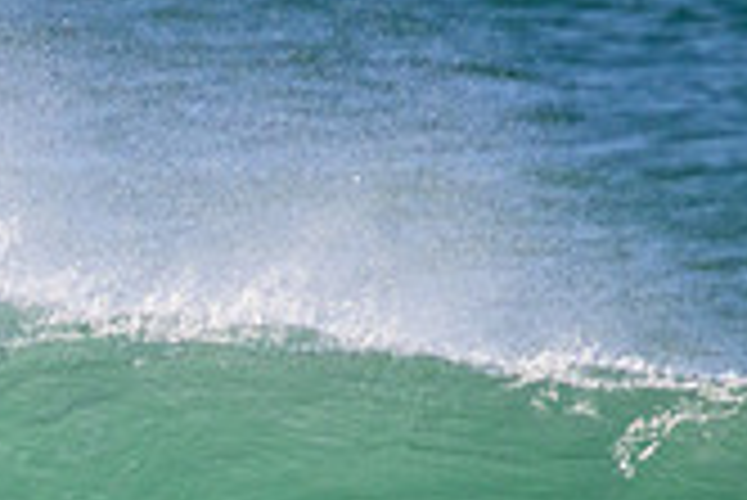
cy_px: 813
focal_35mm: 2797
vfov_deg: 0.5
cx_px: -423
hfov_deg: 0.7
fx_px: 58087
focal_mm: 800
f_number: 11
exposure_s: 1/2000
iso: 1250
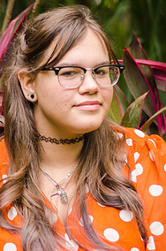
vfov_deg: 17.2
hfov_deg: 11.5
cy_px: 155
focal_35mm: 119
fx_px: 827
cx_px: 64
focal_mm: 50
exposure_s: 1/250
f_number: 2.2
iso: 100
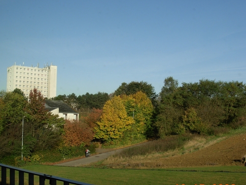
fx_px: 334
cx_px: 96
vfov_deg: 30.9
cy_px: 98
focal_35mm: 47
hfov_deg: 40.2
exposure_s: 1/384
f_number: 4.9
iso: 79
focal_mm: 6.3
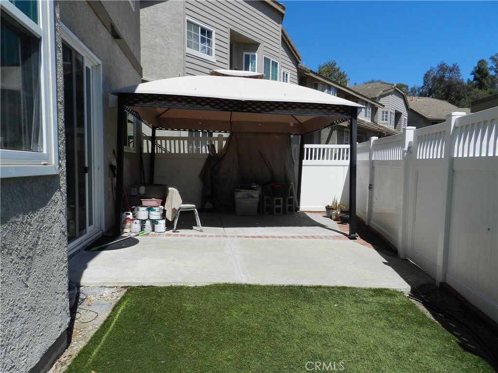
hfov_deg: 73.9
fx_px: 331
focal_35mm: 23
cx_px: 249
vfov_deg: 58.9
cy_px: 186
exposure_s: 1/800
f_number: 5
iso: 160
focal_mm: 4
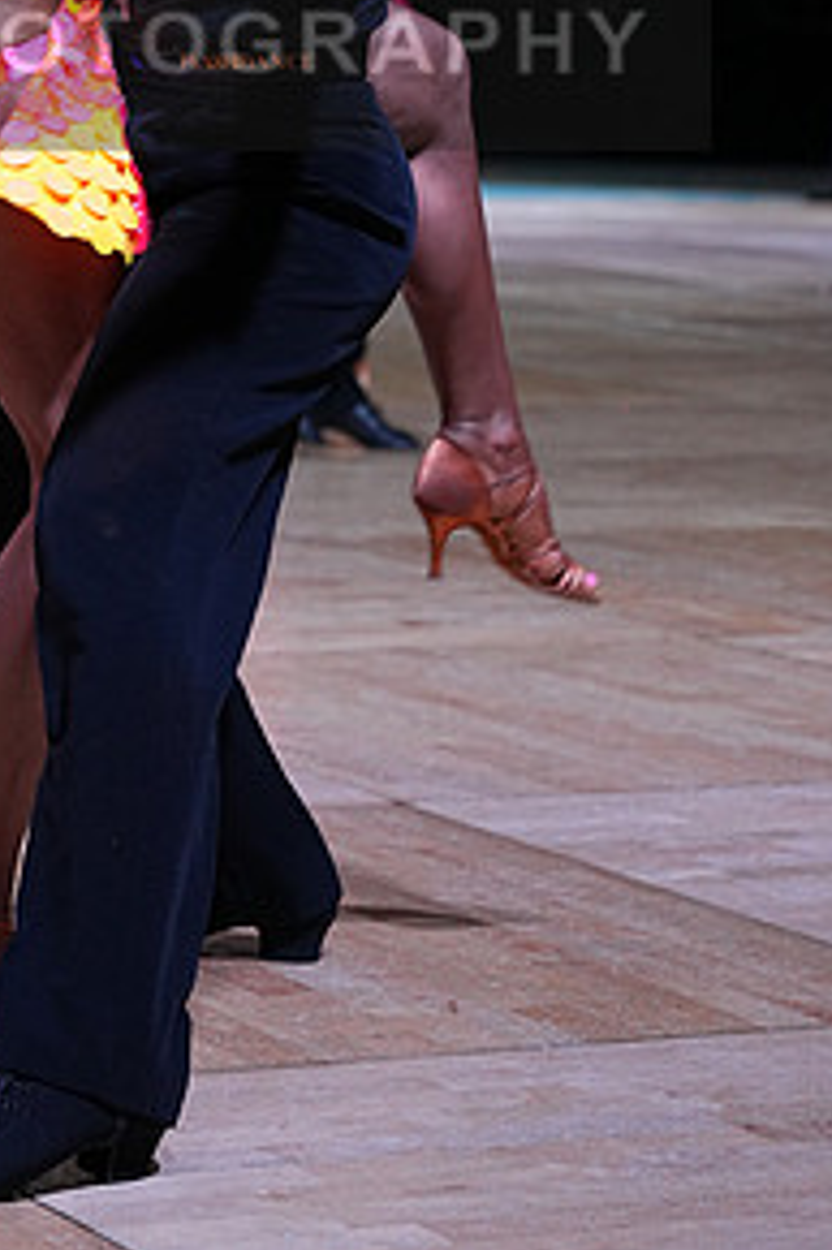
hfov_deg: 9.8
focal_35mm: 140
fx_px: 4859
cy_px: 9
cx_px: 119
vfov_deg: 14.4
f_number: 4
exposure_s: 1/500
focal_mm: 70
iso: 1250
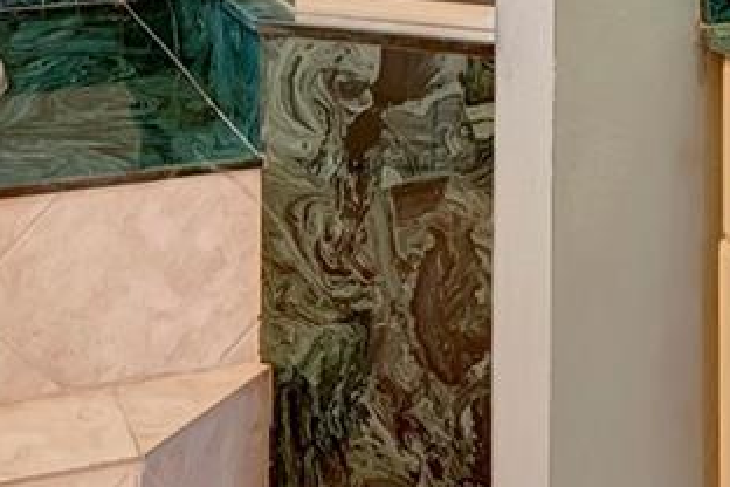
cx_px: 538
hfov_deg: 24.5
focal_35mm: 82
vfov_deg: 15.1
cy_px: -299
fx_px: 1663
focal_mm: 16
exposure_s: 1
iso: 100
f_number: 9
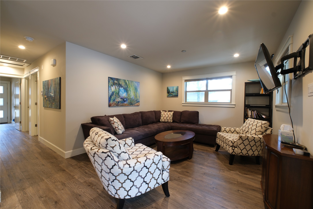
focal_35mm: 15
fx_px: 130
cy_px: 104
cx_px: 156
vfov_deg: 77.3
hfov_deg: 100.4
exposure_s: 1/1.2
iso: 250
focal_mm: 10
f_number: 10
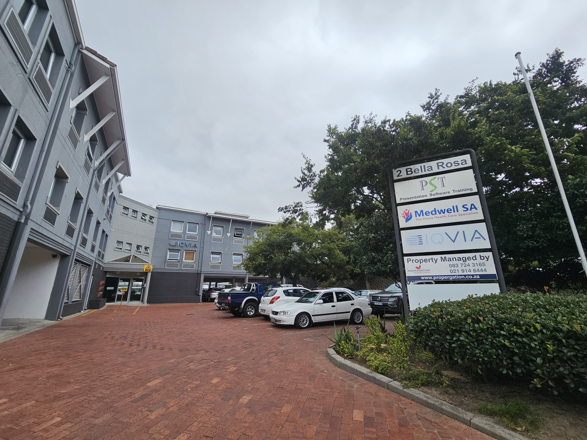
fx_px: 220
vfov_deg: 89.9
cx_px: 294
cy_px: 220
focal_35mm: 13
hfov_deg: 106.2
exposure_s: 1/1839
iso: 50
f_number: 2.2
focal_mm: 2.2
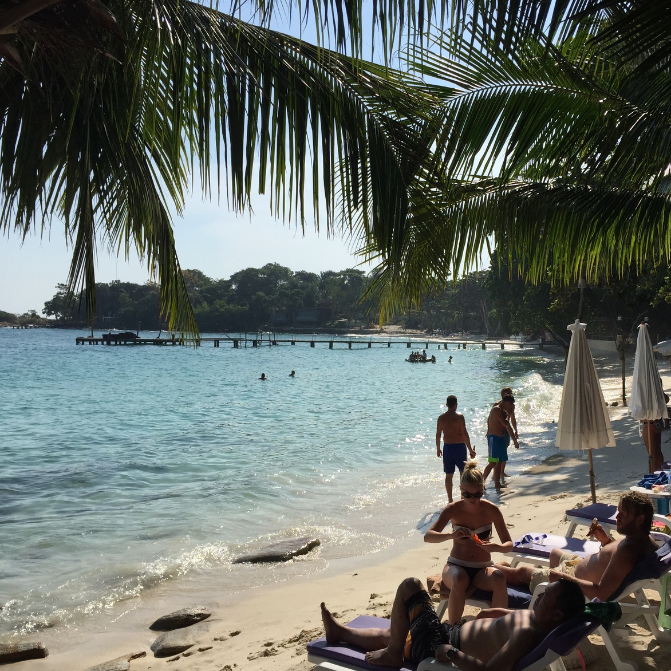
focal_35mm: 35
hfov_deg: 46.8
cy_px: 338
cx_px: 420
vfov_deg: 47.2
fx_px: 768
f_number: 2.2
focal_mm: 4.15
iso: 32
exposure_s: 1/4405
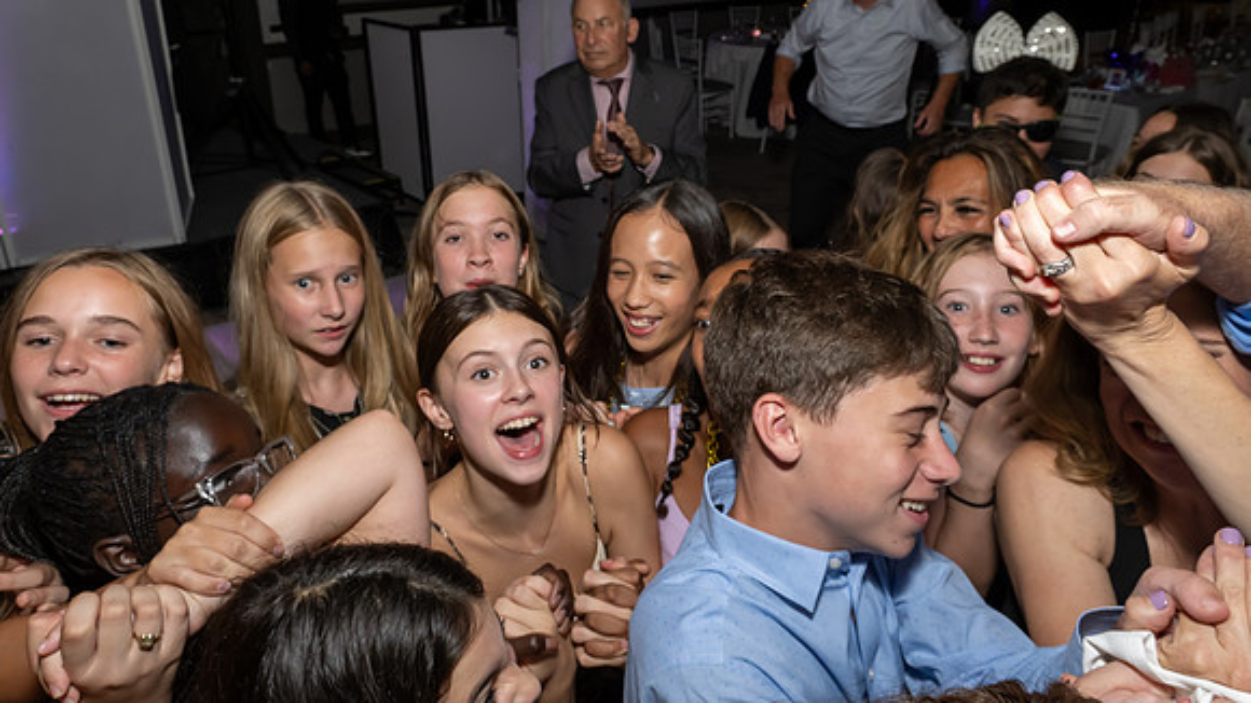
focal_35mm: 26
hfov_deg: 71.5
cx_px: 626
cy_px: 287
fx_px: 868
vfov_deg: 43.9
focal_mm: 17
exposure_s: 1/250
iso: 1000
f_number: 8
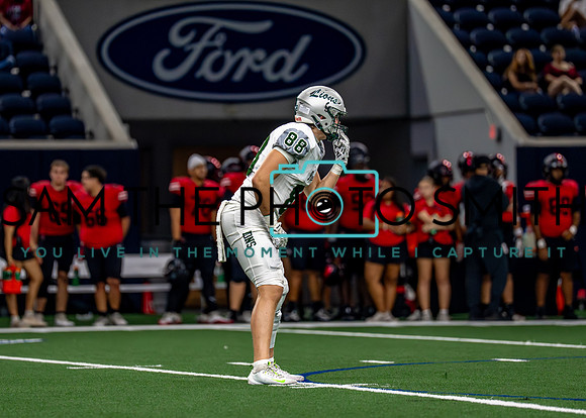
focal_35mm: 314
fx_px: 5218
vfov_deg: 4.6
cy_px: 177
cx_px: 272
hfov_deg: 6.4
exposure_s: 1/2000
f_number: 2.8
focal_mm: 200
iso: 4000
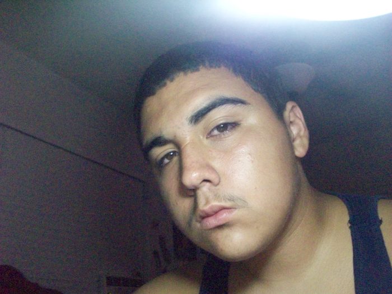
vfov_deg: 41.8
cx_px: 196
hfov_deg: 54.0
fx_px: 385
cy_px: 147
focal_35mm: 34
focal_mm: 5.7
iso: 800
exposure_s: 1/45.5
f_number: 2.8
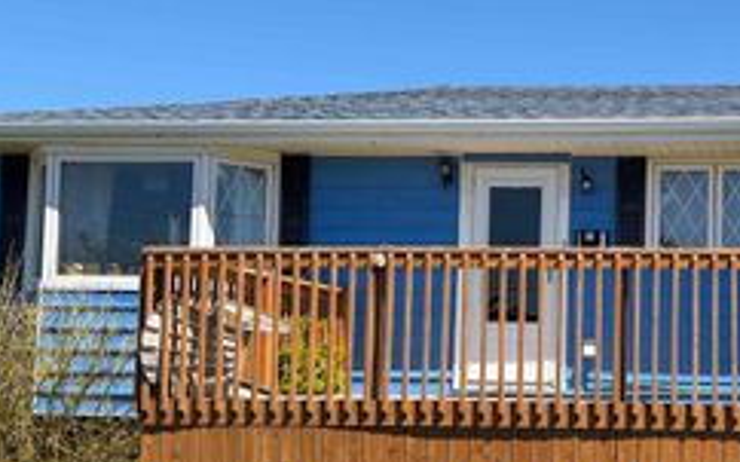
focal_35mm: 57
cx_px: 651
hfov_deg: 34.0
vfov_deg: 22.6
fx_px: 1149
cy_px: 298
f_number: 1.6
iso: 50
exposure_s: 1/2747
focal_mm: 5.96
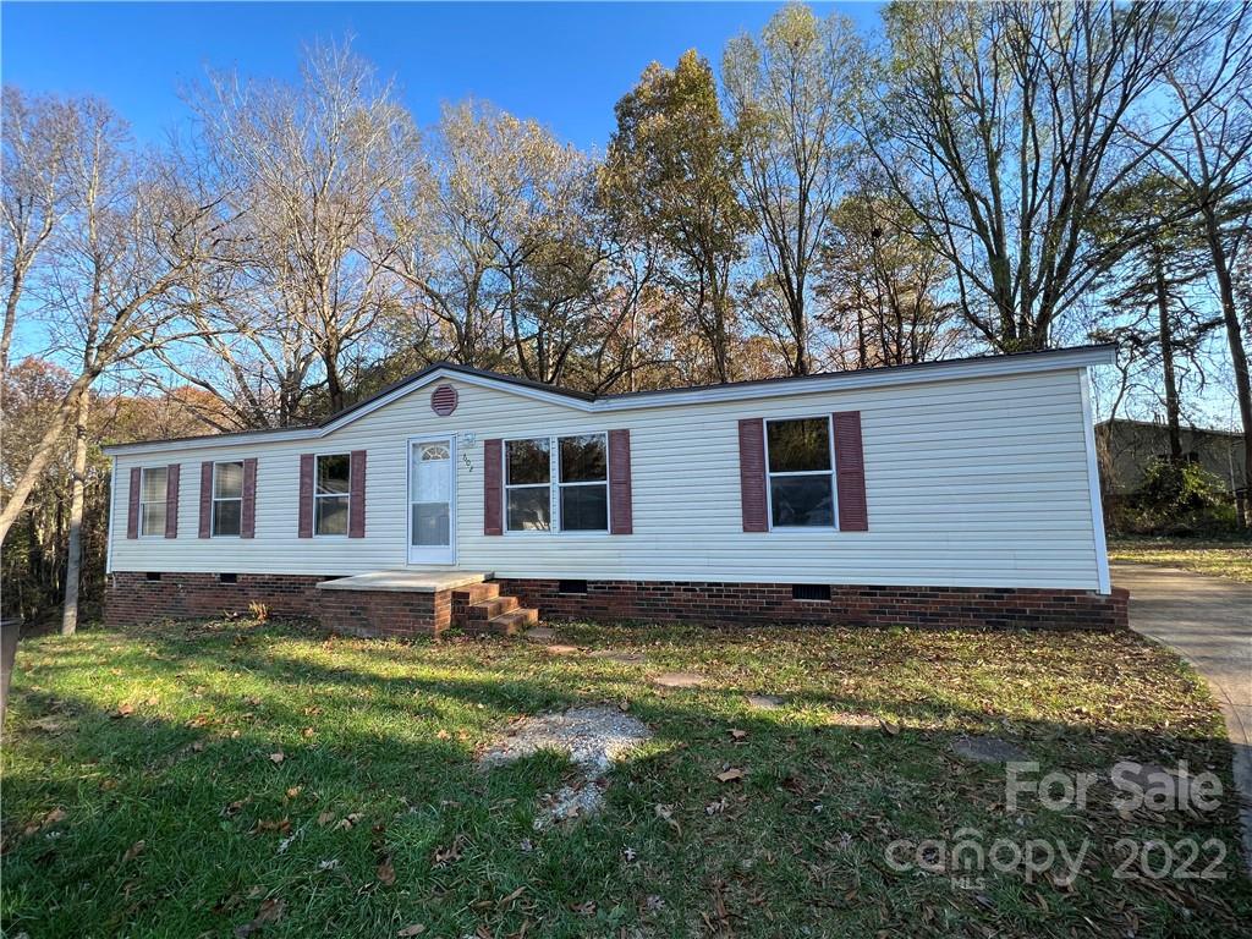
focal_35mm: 13
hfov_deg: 106.2
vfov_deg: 89.9
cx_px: 626
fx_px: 470
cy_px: 470
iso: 32
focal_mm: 1.57
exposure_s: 1/268
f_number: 1.8
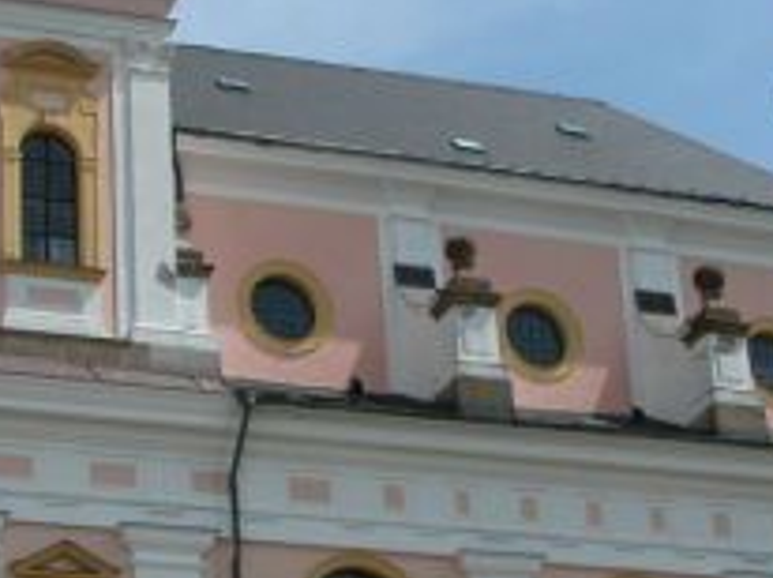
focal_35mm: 119
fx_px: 2654
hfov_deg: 16.6
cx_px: 315
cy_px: 270
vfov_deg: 12.4
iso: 100
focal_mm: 8.9
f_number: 7.1
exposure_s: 1/513
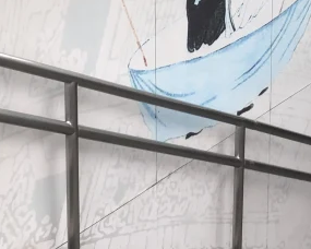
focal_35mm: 115
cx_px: 191
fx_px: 1059
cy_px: -46
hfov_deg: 16.7
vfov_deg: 13.1
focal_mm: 4
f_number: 1.8
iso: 20
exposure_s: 1/50
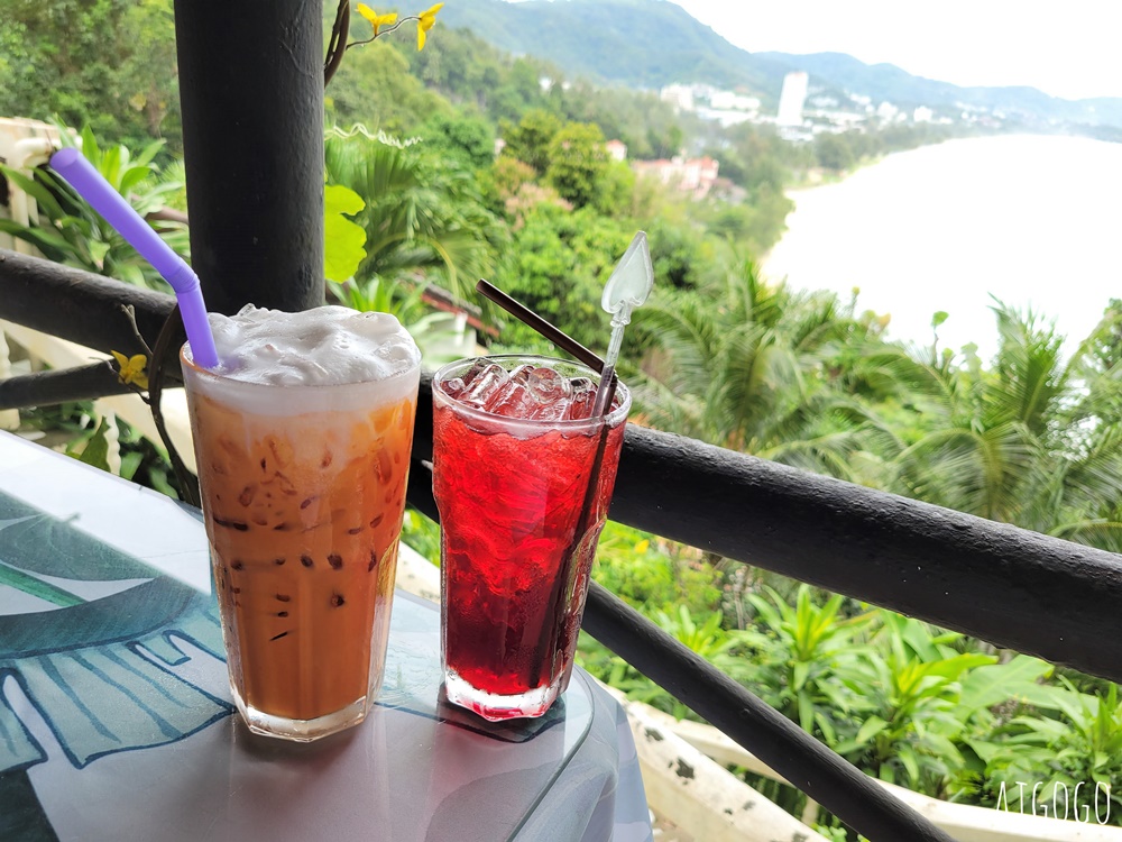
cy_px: 421
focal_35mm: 26
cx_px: 561
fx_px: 843
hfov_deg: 67.3
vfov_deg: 53.1
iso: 40
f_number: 1.8
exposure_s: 1/407
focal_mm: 5.4
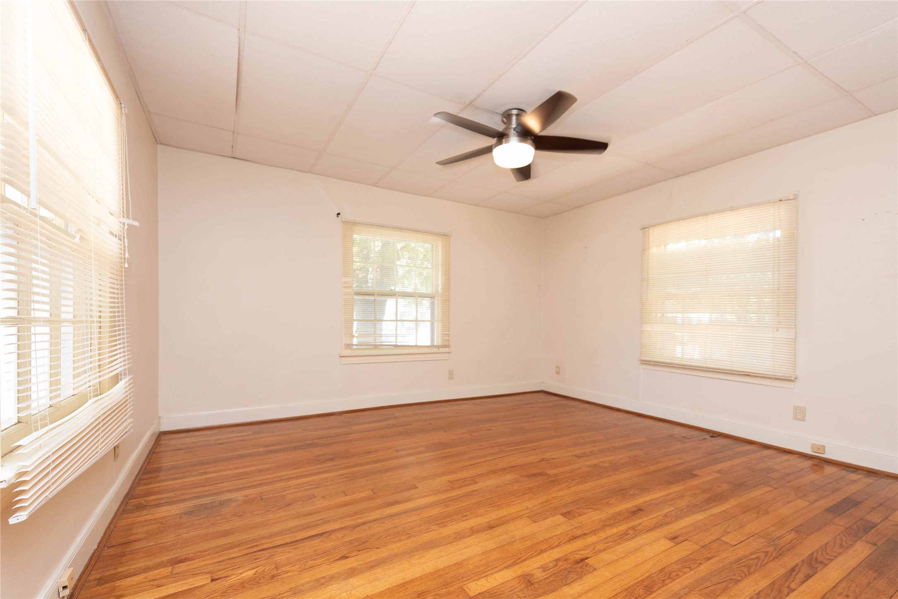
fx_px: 349
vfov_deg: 81.2
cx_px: 449
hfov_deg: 104.2
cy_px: 300
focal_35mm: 14
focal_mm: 14
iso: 800
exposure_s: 1/60
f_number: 4
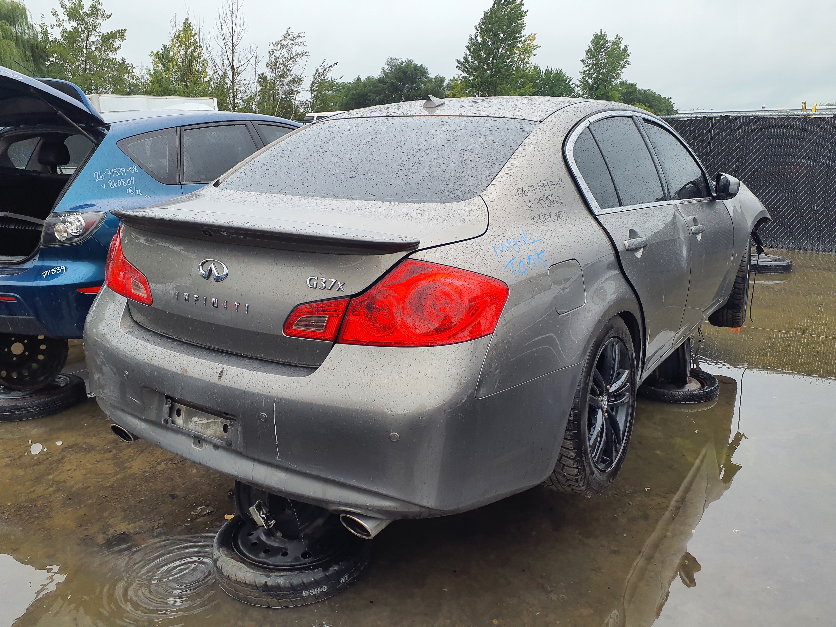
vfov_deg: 51.4
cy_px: 314
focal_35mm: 27
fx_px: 652
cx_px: 418
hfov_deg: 65.3
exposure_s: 1/317
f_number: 1.9
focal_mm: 3.58
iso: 40
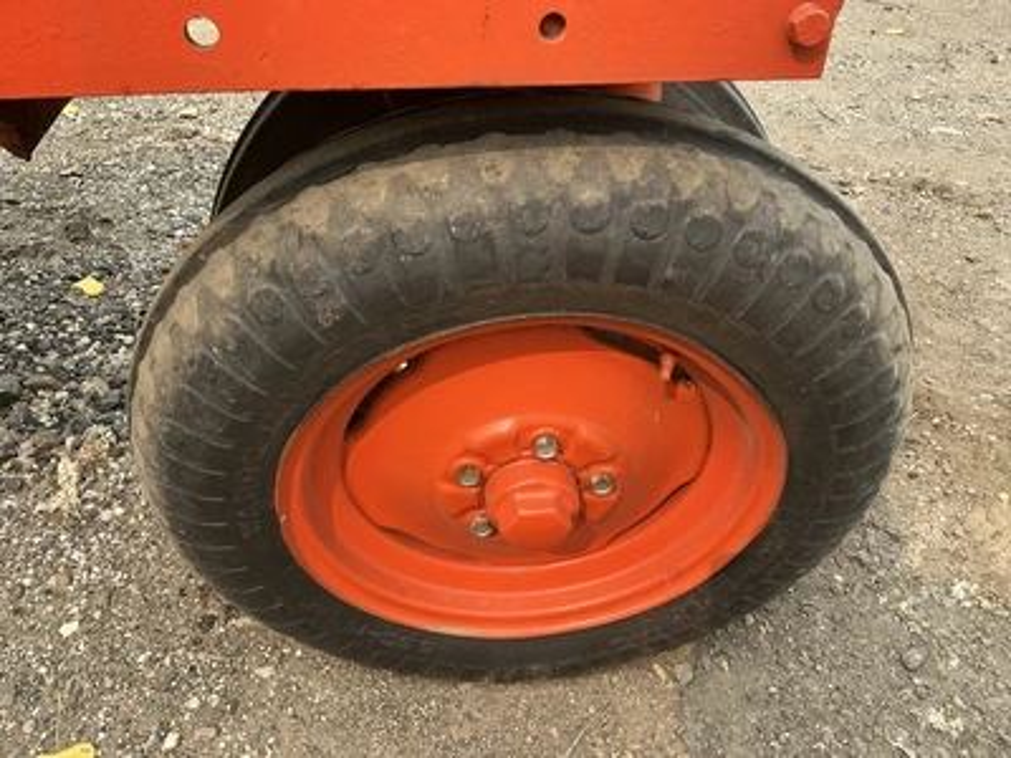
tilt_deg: -37.1
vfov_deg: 49.7
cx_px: 506
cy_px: 379
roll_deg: +1.0
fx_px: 818
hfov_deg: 63.4
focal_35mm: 28
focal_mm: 3
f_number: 1.8
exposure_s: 1/419
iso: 25
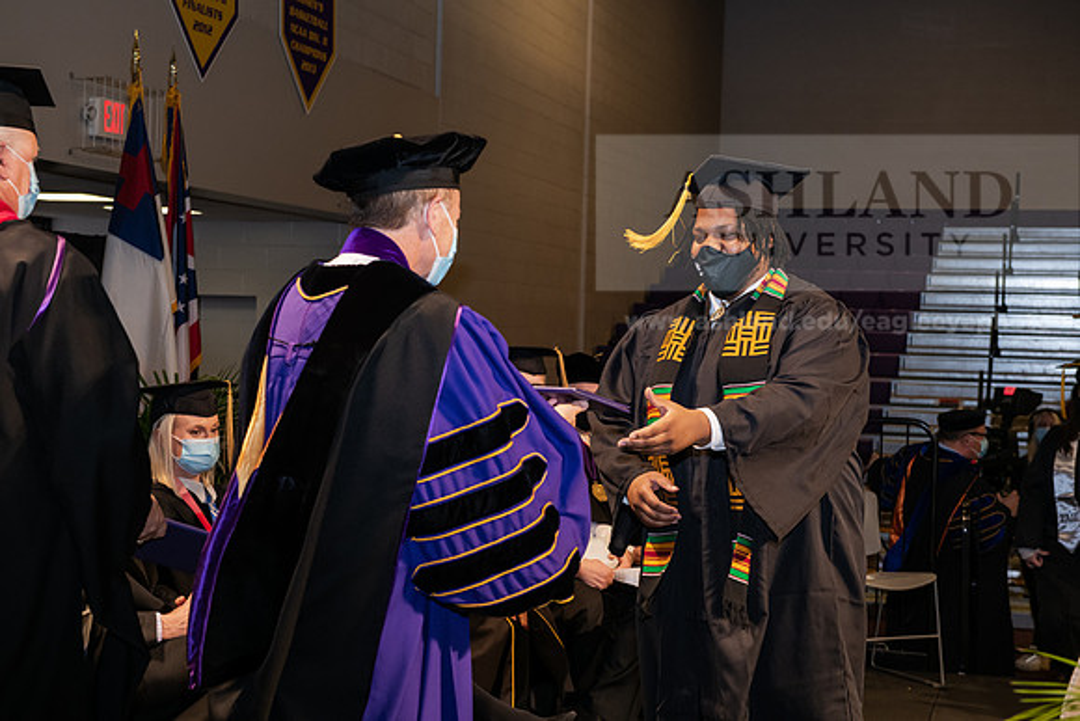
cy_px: 360
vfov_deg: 21.9
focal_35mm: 62
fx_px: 1860
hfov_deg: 32.4
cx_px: 540
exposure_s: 1/200
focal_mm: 62
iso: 1600
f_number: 6.3
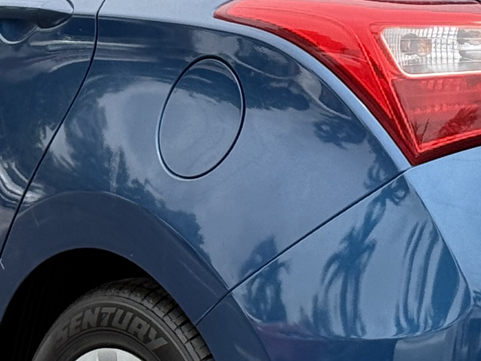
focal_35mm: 223
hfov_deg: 8.9
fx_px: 3099
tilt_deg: -8.1
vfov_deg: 6.7
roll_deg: -0.6
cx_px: 306
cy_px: 194
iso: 64
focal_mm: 6.76
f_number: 1.78
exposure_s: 1/1931
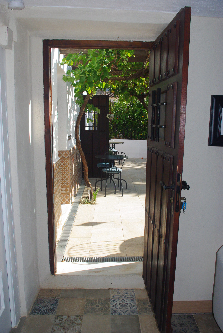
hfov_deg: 43.7
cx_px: 112
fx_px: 278
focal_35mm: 30
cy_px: 166
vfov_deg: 61.9
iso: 400
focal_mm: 20
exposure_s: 1/180
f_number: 13
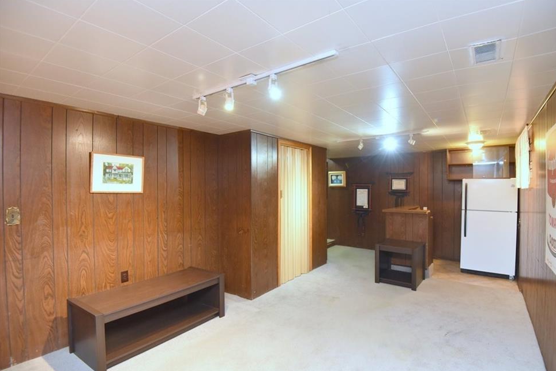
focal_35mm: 17
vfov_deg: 70.4
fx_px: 263
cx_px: 294
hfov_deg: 93.2
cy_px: 194
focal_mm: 16
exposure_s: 1/60
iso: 3200
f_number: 4
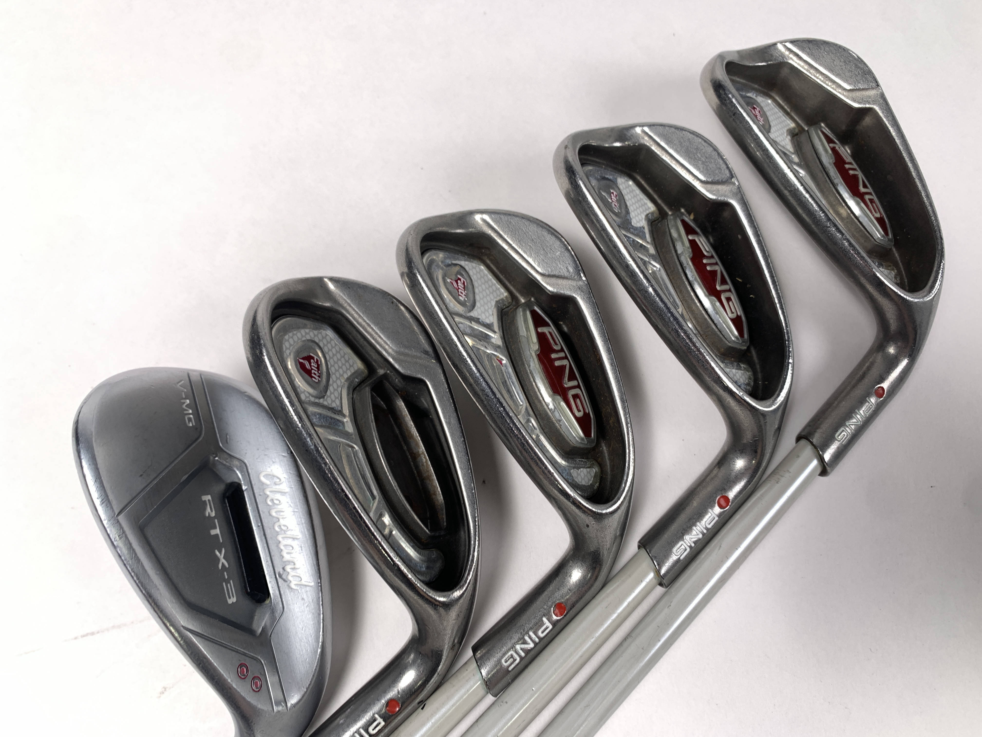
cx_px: 491
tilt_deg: -74.1
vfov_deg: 53.1
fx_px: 738
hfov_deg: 67.3
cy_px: 368
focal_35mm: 26
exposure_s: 1/120
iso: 32
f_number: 1.8
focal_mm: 4.25
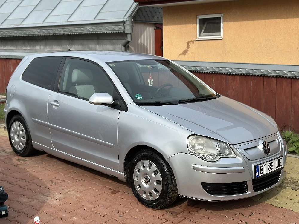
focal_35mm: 48
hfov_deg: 39.7
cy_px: 112
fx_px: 415
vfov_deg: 30.3
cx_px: 150
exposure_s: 1/5000
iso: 100
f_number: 1.78
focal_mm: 6.86
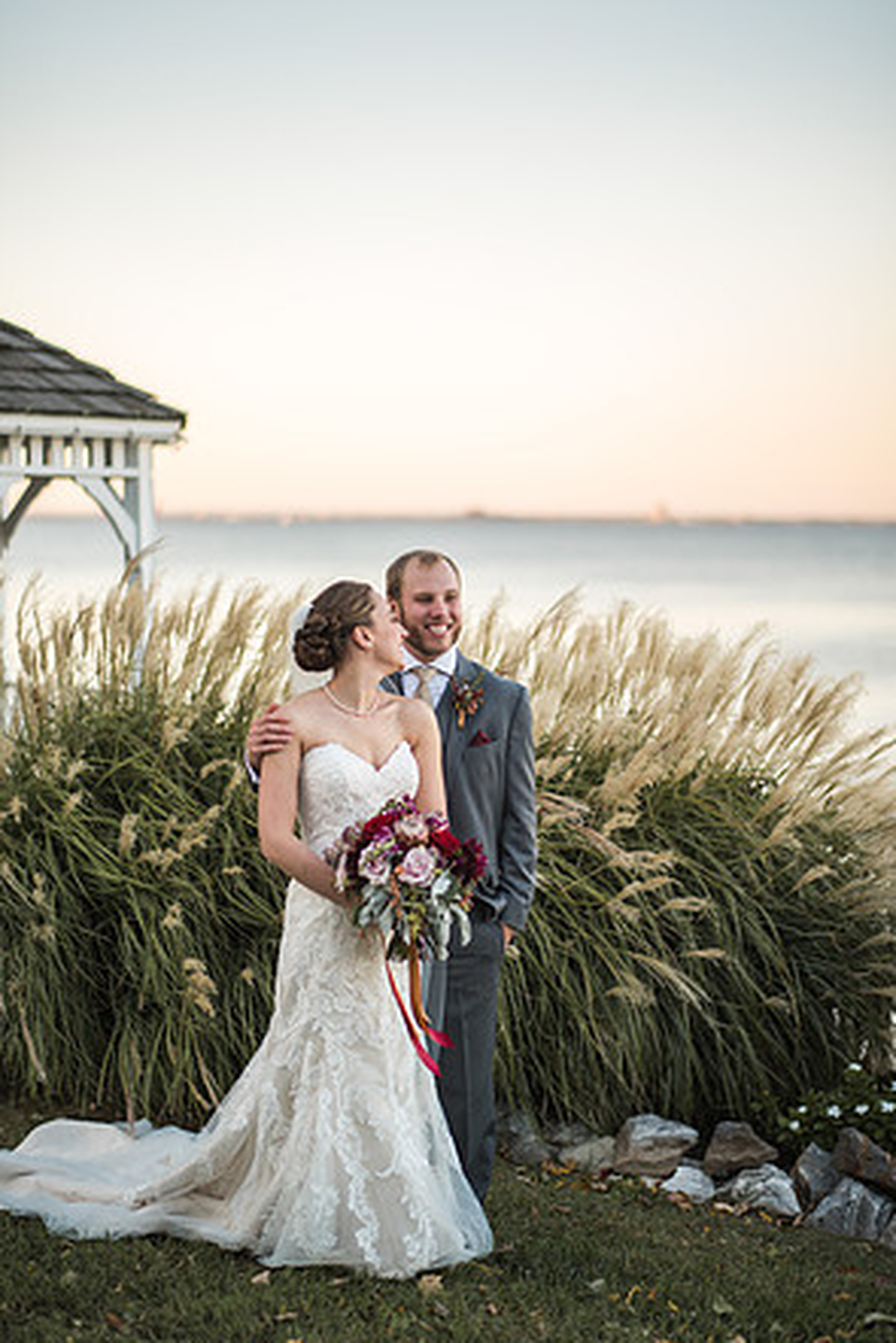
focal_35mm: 59
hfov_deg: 23.0
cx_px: 450
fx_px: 2201
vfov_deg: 33.9
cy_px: 678
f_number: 1.4
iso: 100
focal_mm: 58
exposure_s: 1/400
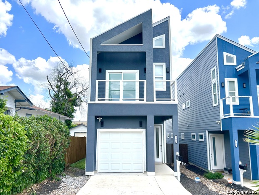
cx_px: 126
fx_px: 202
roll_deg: +0.0
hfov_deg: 65.3
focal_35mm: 27
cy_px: 98
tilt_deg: +9.1
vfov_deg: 51.4
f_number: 1.5
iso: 50
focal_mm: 5.7
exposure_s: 1/3460
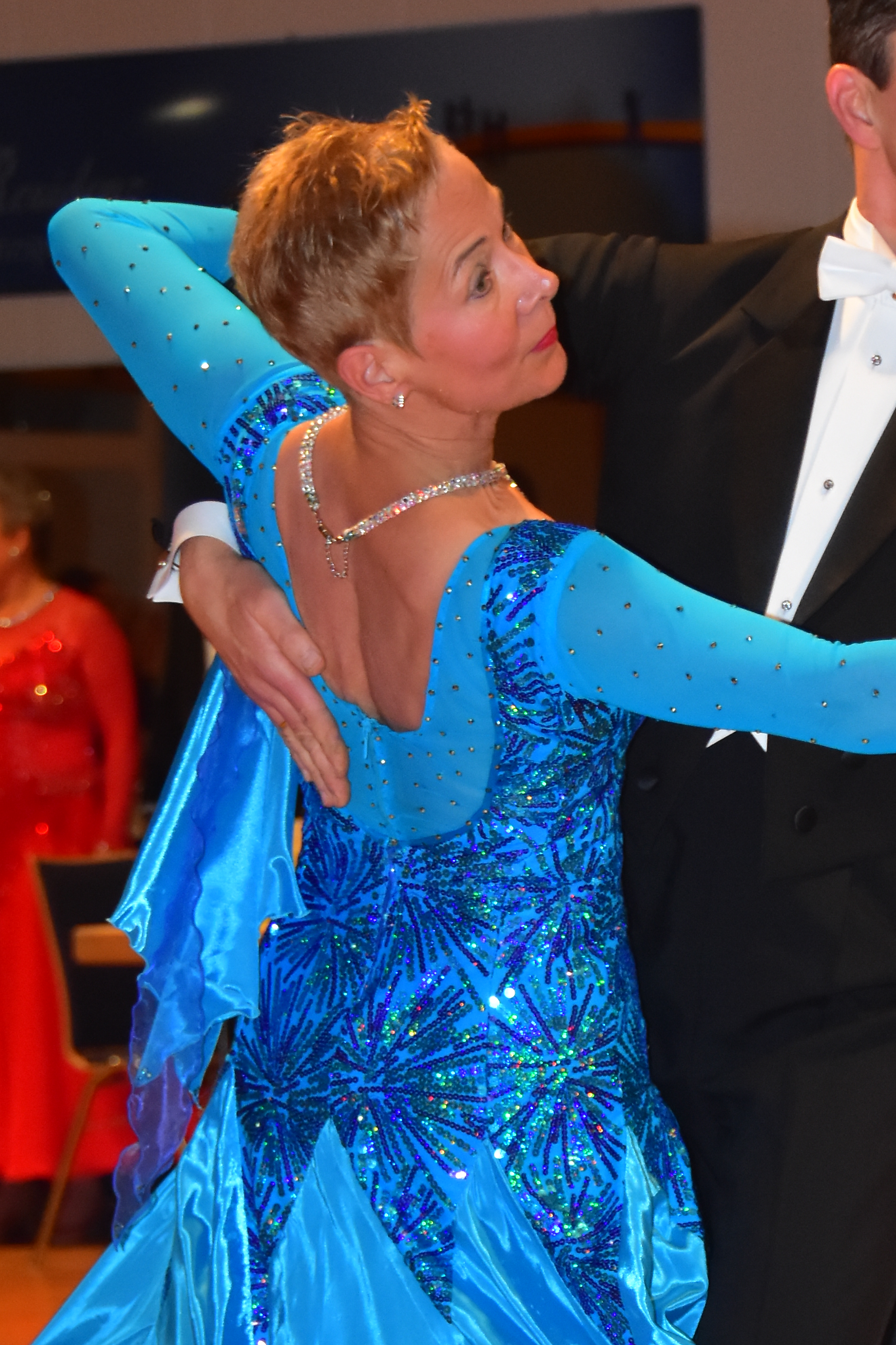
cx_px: 701
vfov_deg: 10.7
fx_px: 7129
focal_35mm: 191
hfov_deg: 7.2
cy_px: 1253
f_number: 5.6
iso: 2000
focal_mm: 60
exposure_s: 1/200
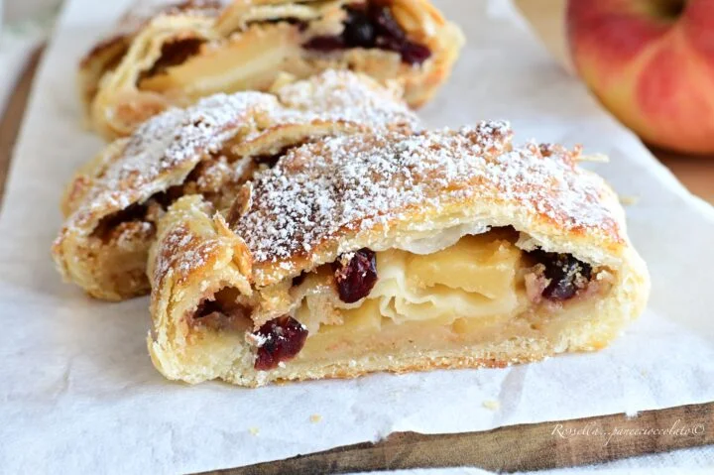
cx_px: 357
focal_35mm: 52
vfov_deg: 26.0
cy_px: 238
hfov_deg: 38.2
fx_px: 1031
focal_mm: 35
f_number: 7.1
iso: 320
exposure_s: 1/8
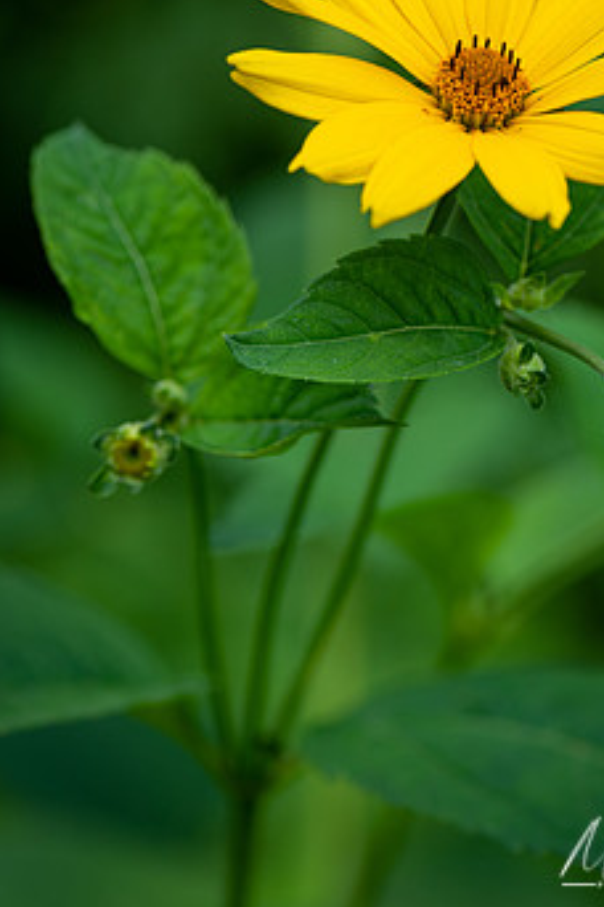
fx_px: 3473
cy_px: 316
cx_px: 368
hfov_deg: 9.9
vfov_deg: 14.8
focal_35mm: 138
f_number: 5.6
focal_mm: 105
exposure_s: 1/125
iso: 100
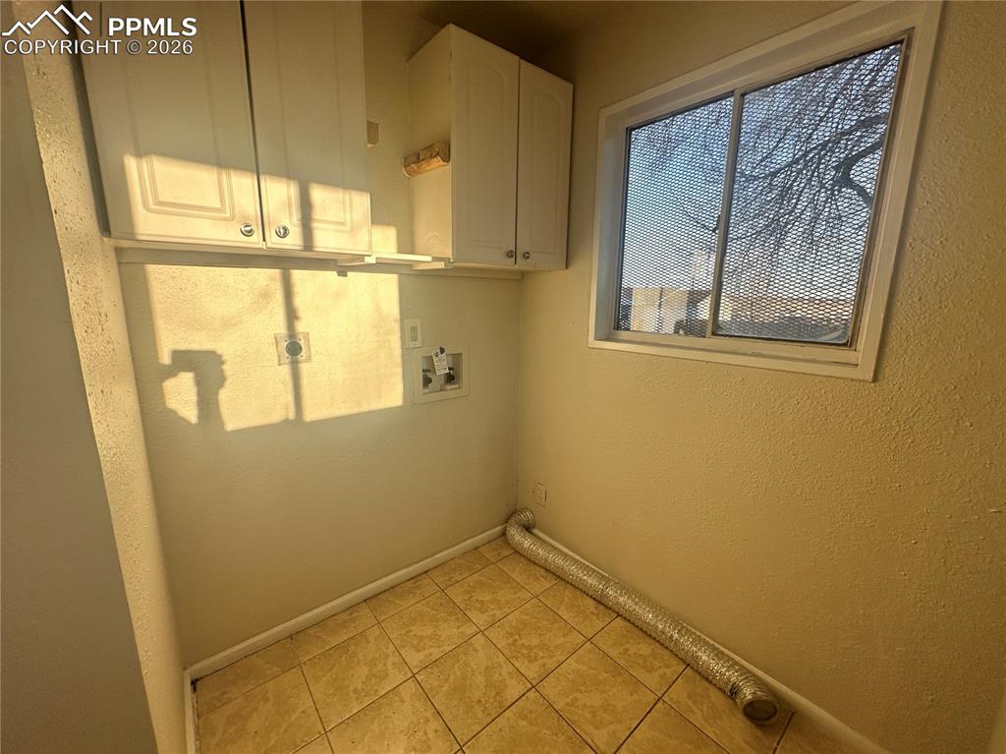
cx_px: 503
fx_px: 407
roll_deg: -0.8
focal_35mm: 14
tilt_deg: -11.5
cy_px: 377
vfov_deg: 85.6
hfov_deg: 102.1
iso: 40
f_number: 2.2
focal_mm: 2.22
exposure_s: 1/596
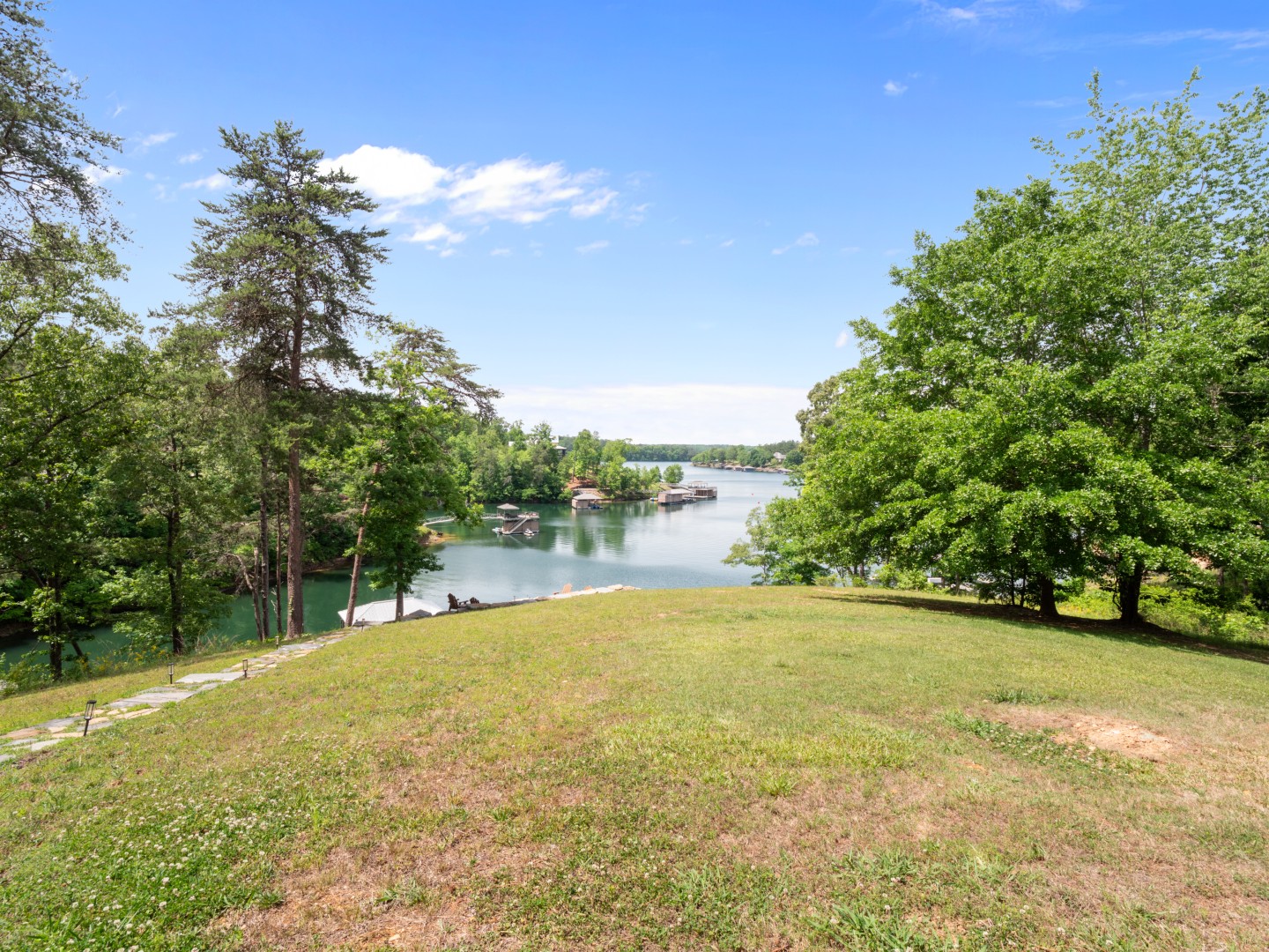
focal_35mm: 16
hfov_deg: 94.5
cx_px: 634
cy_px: 476
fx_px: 587
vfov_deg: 78.1
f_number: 5.6
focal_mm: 8
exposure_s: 1/320
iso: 200
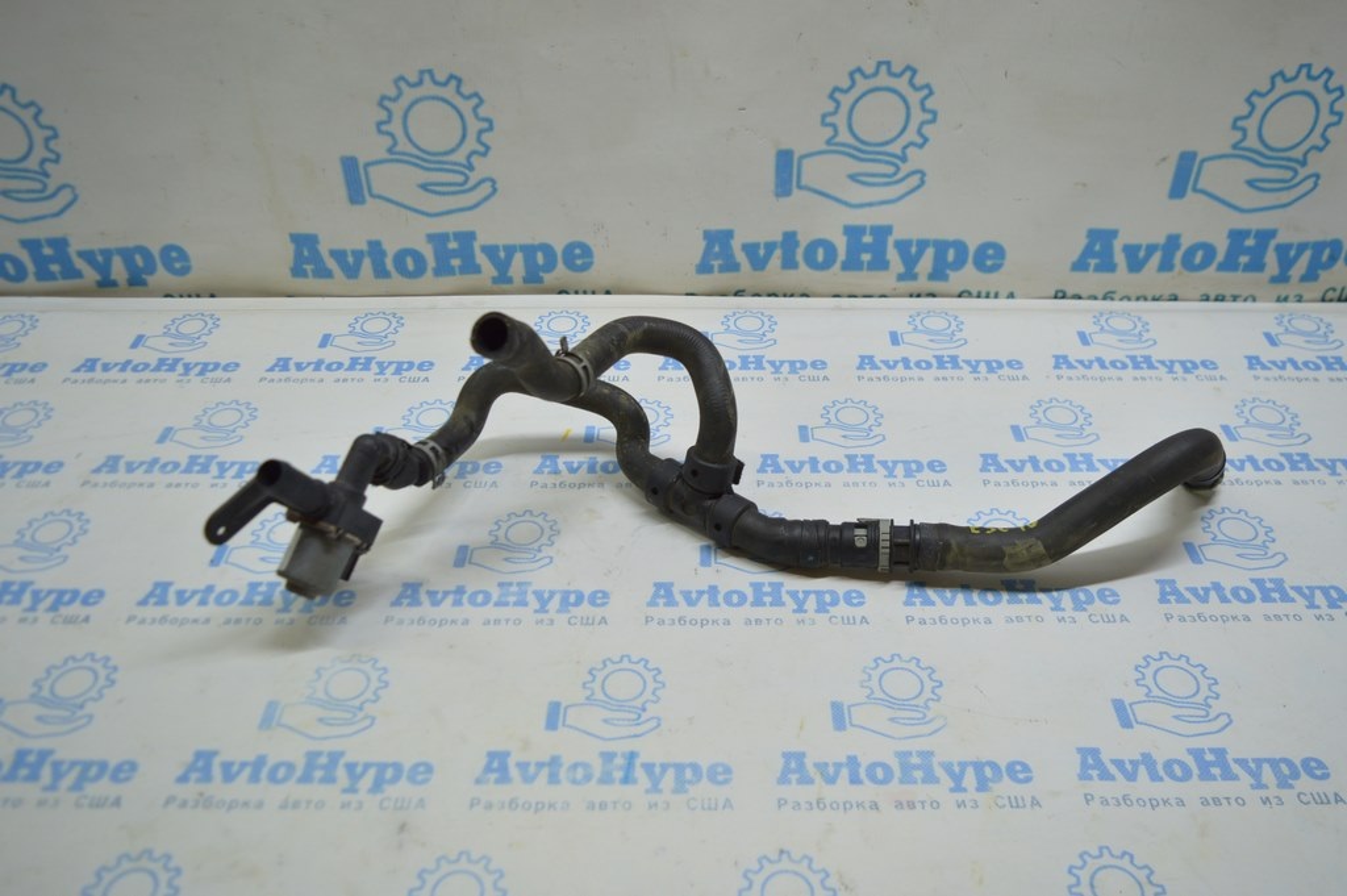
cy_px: 448
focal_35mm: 30
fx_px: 1122
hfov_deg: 62.0
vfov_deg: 43.5
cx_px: 674
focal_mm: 20
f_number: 3.8
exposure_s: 1/100
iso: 400
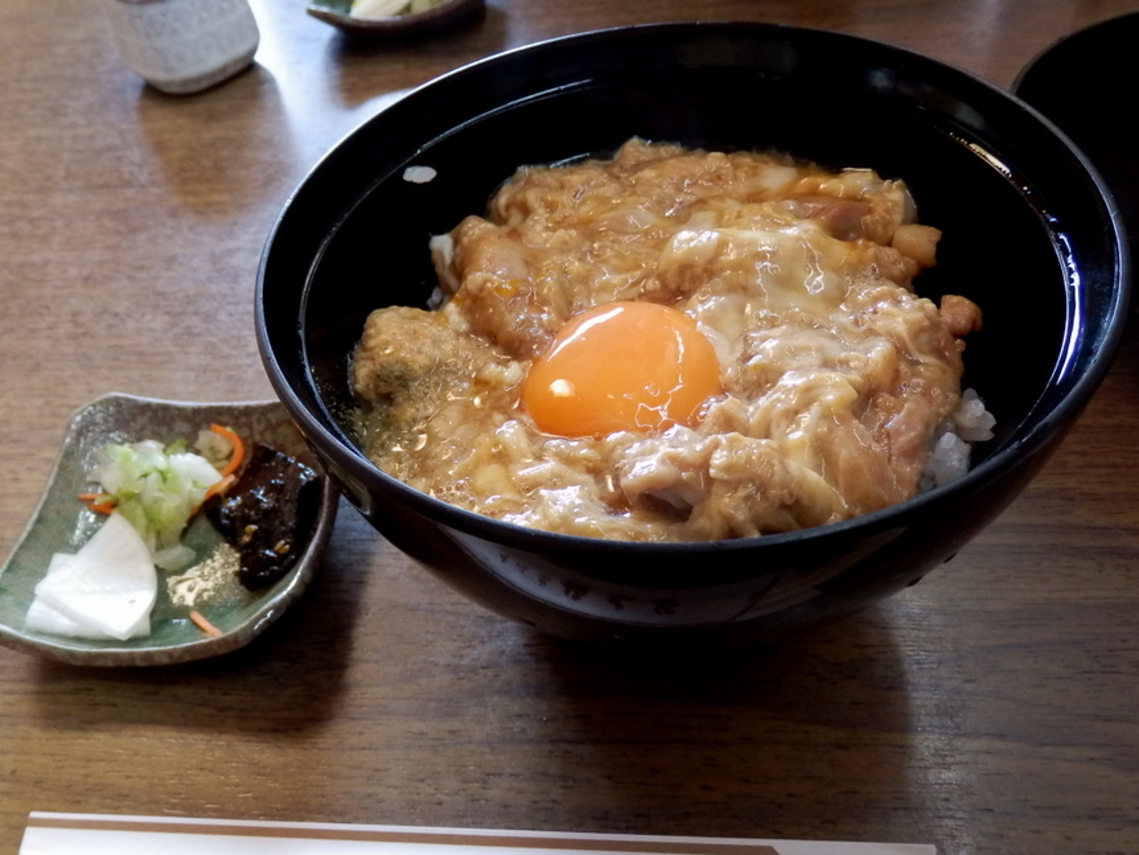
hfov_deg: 61.5
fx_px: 954
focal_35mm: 29
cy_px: 486
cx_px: 513
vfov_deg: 48.1
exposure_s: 1/30
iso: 400
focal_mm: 4.5
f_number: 3
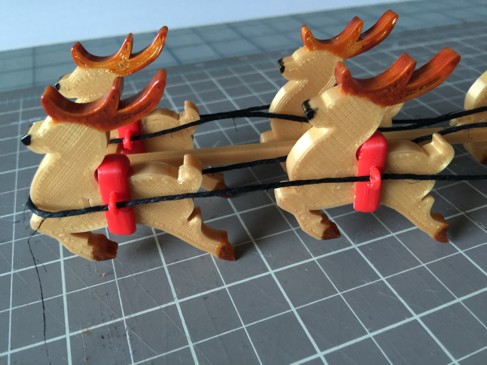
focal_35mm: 29
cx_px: 244
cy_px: 182
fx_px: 408
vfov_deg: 48.2
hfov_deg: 61.7
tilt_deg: -34.5
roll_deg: +0.4
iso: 80
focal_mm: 4.15
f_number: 2.2
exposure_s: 1/4
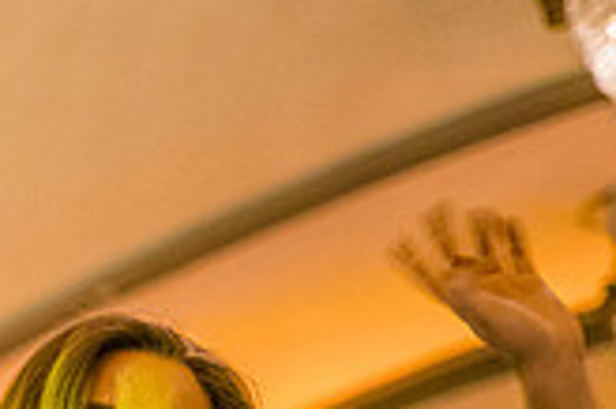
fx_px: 2120
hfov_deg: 14.9
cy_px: 610
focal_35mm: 124
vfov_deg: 10.6
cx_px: -413
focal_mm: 35
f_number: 1.4
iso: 6400
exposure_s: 1/50
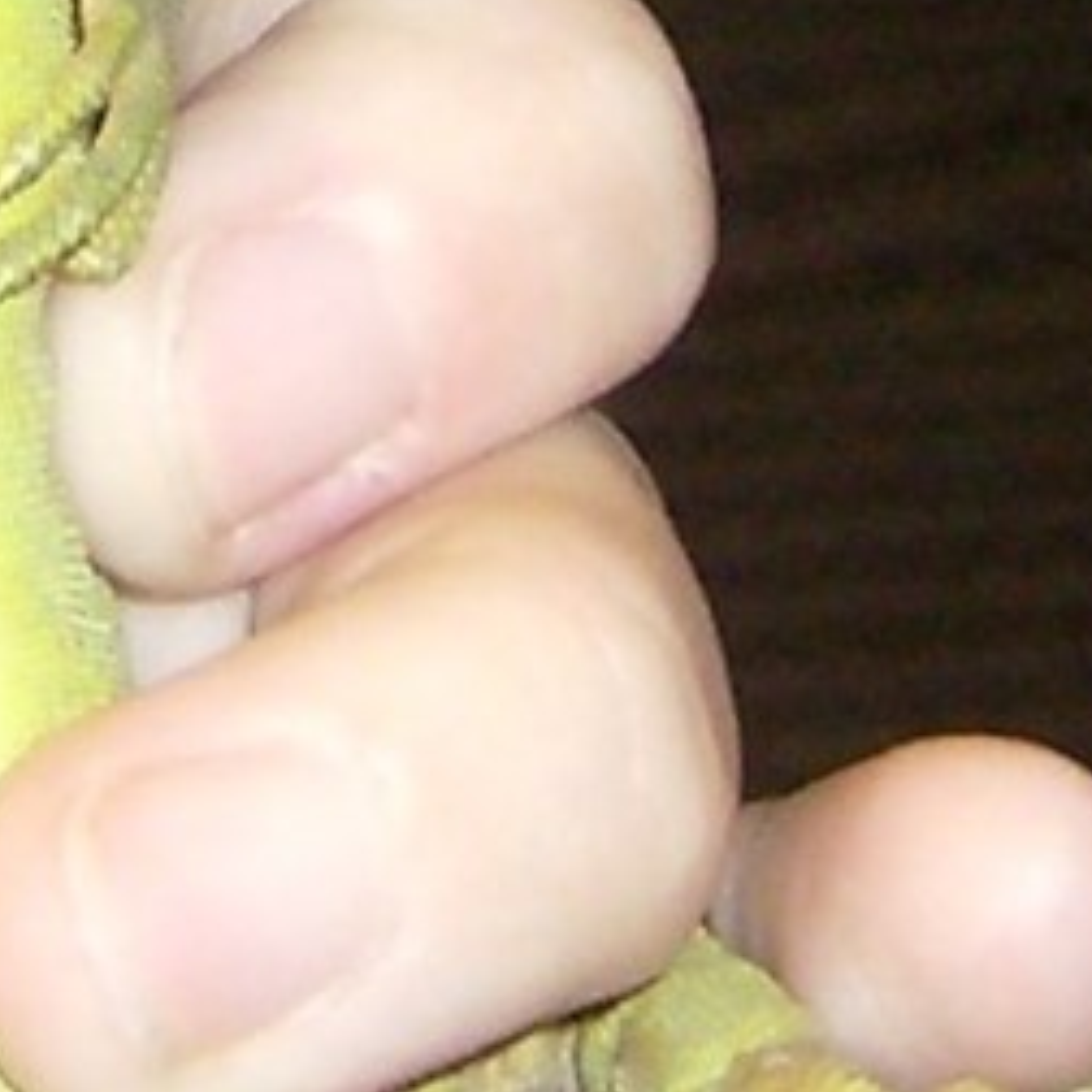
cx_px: 67
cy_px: 282
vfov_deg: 13.8
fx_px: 4497
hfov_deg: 13.7
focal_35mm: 126
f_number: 2.8
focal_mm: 6
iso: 200
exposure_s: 1/60
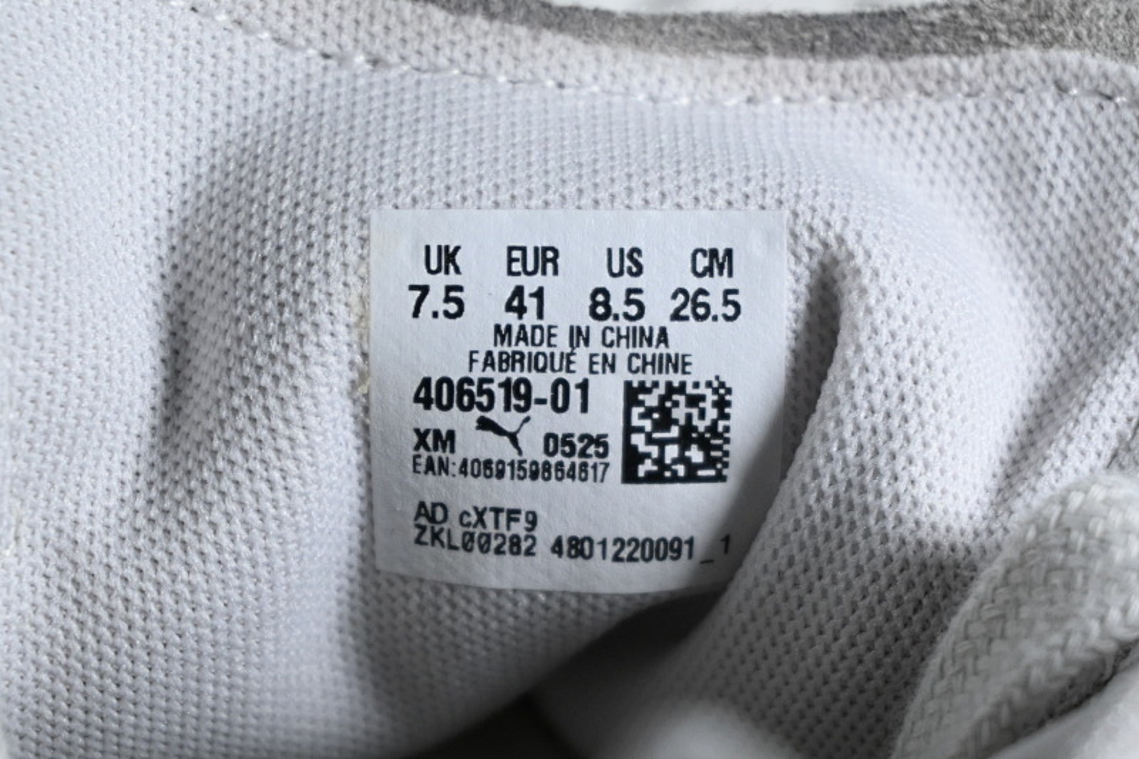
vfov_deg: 18.2
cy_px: 380
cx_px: 570
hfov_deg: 27.0
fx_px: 2372
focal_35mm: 75
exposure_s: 1/125
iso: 720
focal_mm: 50
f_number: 6.3
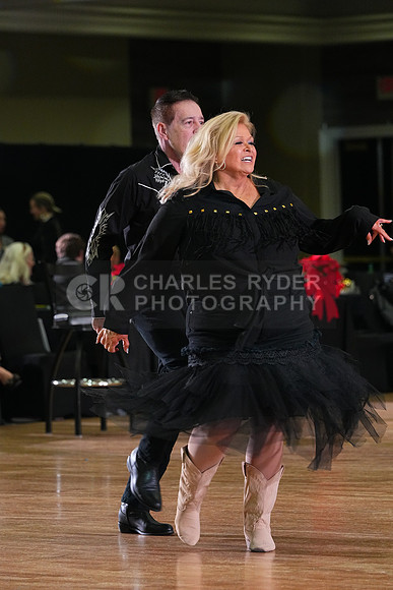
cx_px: 196
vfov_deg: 10.3
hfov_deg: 6.9
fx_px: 3273
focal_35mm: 200
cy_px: 295
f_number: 5.6
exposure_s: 1/320
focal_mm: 200
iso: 6400
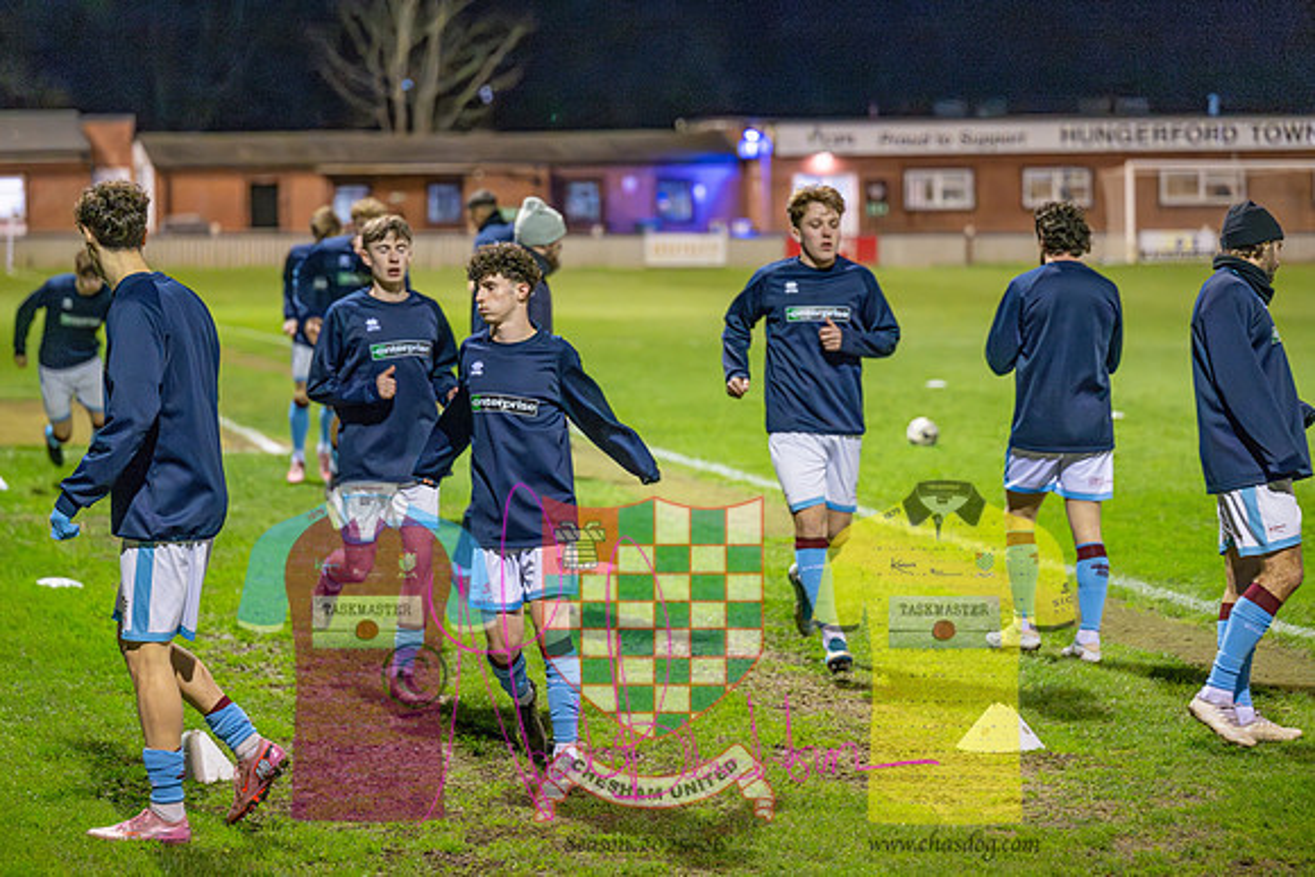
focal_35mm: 105
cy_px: 438
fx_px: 3836
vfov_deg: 13.0
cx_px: 658
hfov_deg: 19.5
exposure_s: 1/500
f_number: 2.8
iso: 8000
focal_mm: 105
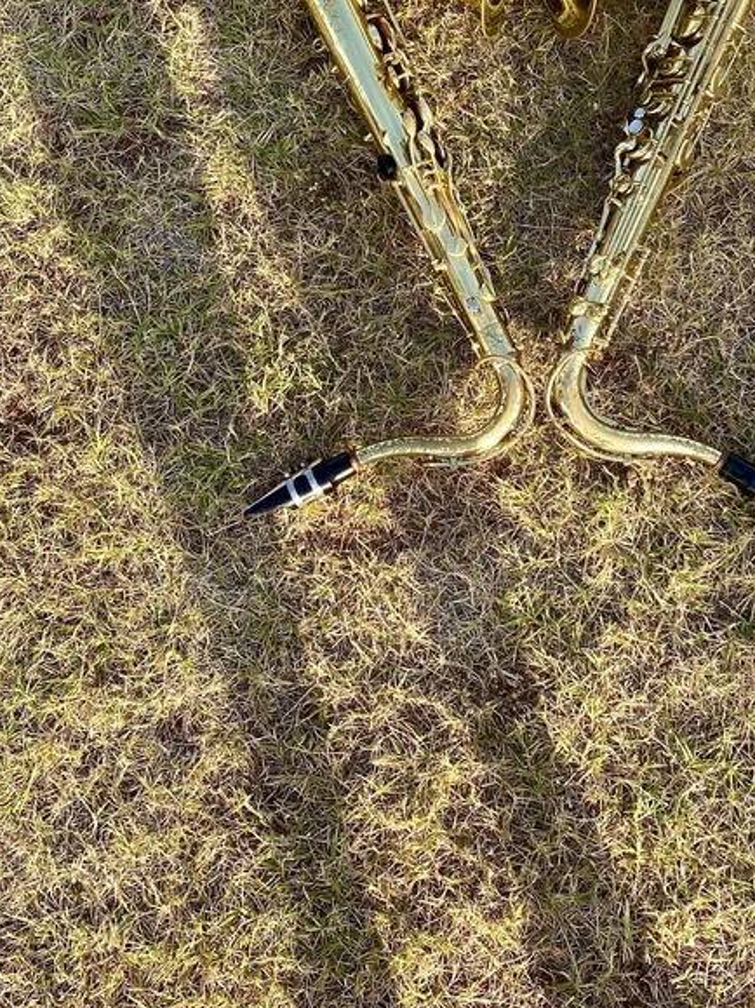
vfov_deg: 39.8
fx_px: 1338
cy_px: 221
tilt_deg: -72.3
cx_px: 478
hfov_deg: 31.3
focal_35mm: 46
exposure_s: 1/884
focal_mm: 4.25
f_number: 1.8
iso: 32
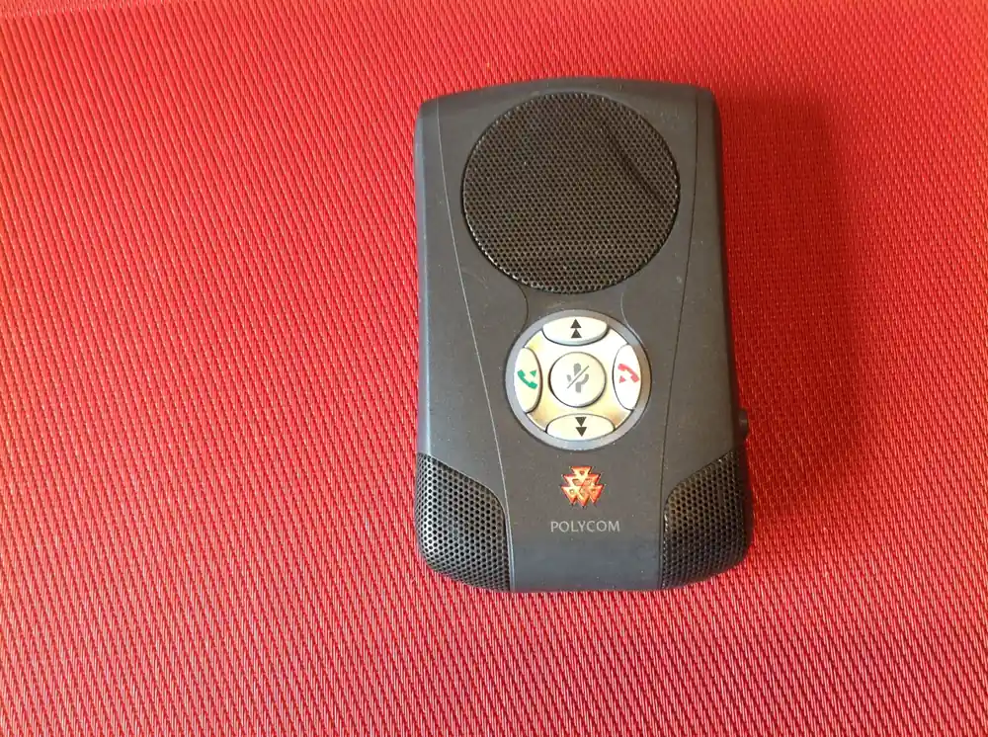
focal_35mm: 35
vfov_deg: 40.6
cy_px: 368
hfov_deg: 52.7
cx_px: 494
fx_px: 997
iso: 64
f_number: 2.4
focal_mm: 4.28
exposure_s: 1/15
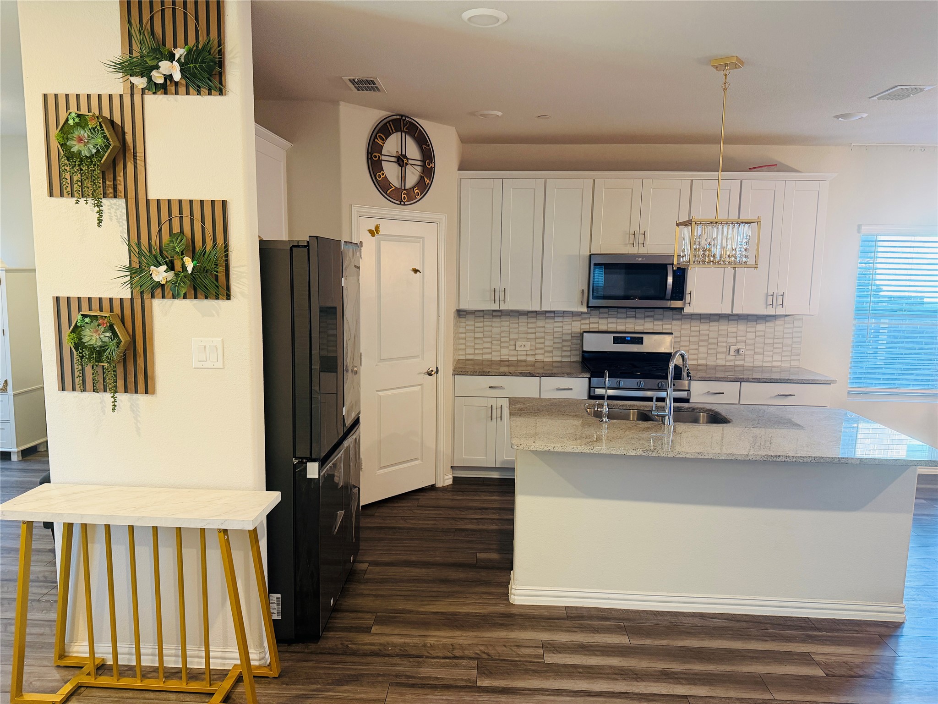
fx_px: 650
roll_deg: -0.8
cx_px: 469
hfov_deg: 71.6
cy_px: 352
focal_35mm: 24
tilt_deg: -7.2
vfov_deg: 56.8
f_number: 1.78
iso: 250
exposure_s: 1/60
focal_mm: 6.76
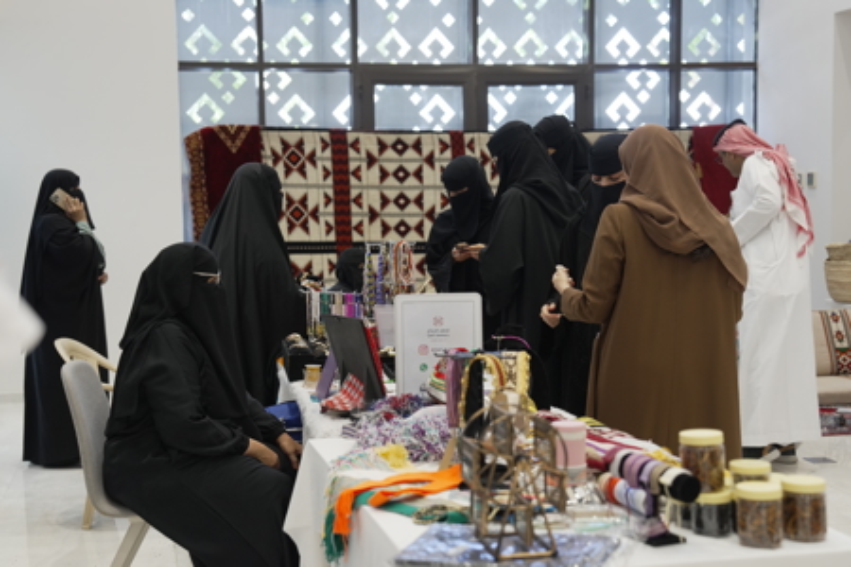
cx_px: 426
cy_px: 284
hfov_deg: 35.1
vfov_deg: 23.8
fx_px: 1347
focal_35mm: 57
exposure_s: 1/125
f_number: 3.5
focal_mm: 57
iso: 800
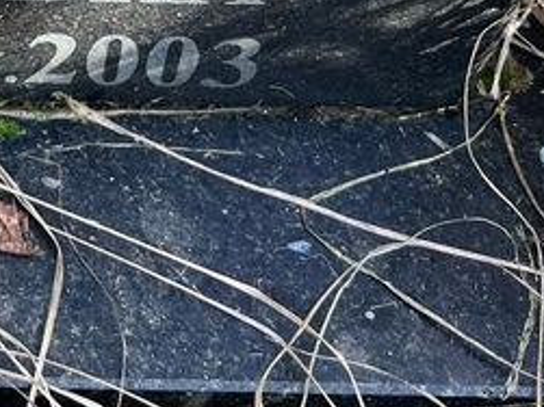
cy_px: -156
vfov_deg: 16.5
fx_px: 1304
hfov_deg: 21.2
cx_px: -178
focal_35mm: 83
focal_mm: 5.7
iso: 40
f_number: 1.5
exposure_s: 1/207
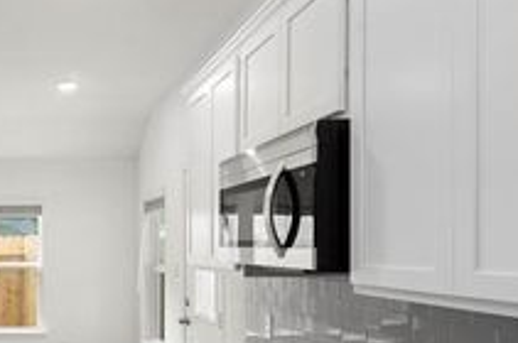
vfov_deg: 34.7
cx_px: 27
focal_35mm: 38
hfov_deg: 44.8
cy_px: 224
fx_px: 546
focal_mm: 16
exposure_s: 1/2.5
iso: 100
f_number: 8
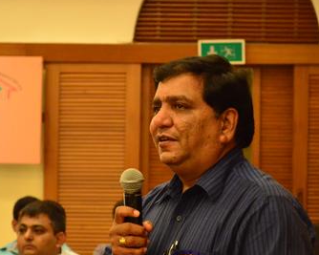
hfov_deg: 13.9
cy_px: 154
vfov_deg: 11.1
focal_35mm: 139
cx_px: 166
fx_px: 1310
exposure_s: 1/50
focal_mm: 55
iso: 4000
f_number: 5.6
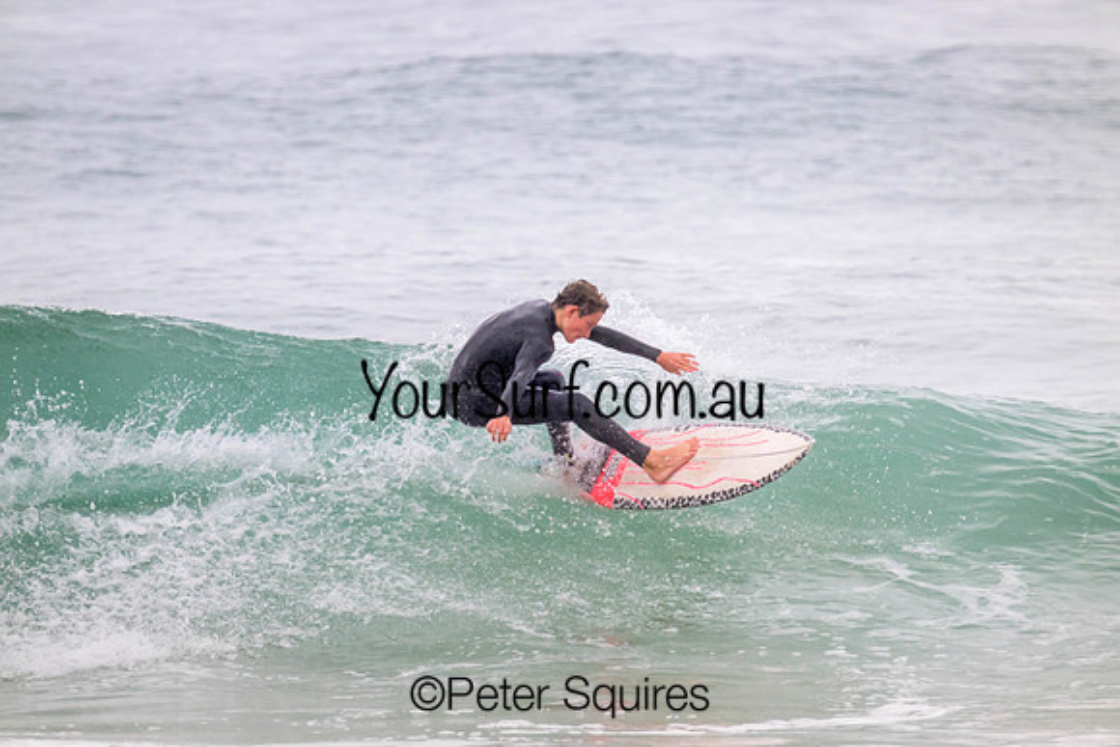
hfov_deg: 2.6
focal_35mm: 800
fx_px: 24894
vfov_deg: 1.7
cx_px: 560
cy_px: 374
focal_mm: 800
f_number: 11
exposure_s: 1/2000
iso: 2000
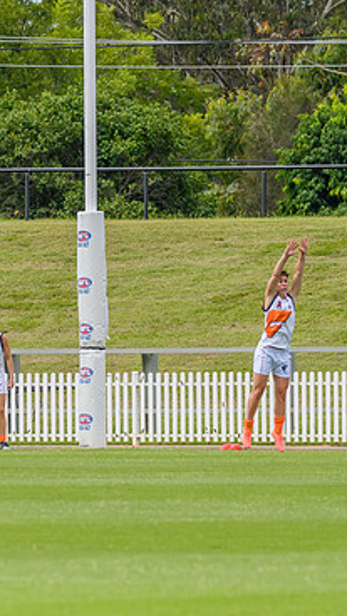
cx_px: 177
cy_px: 268
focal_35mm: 535
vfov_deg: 4.0
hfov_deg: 2.3
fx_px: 8751
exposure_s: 1/1600
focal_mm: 260
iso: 800
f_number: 9
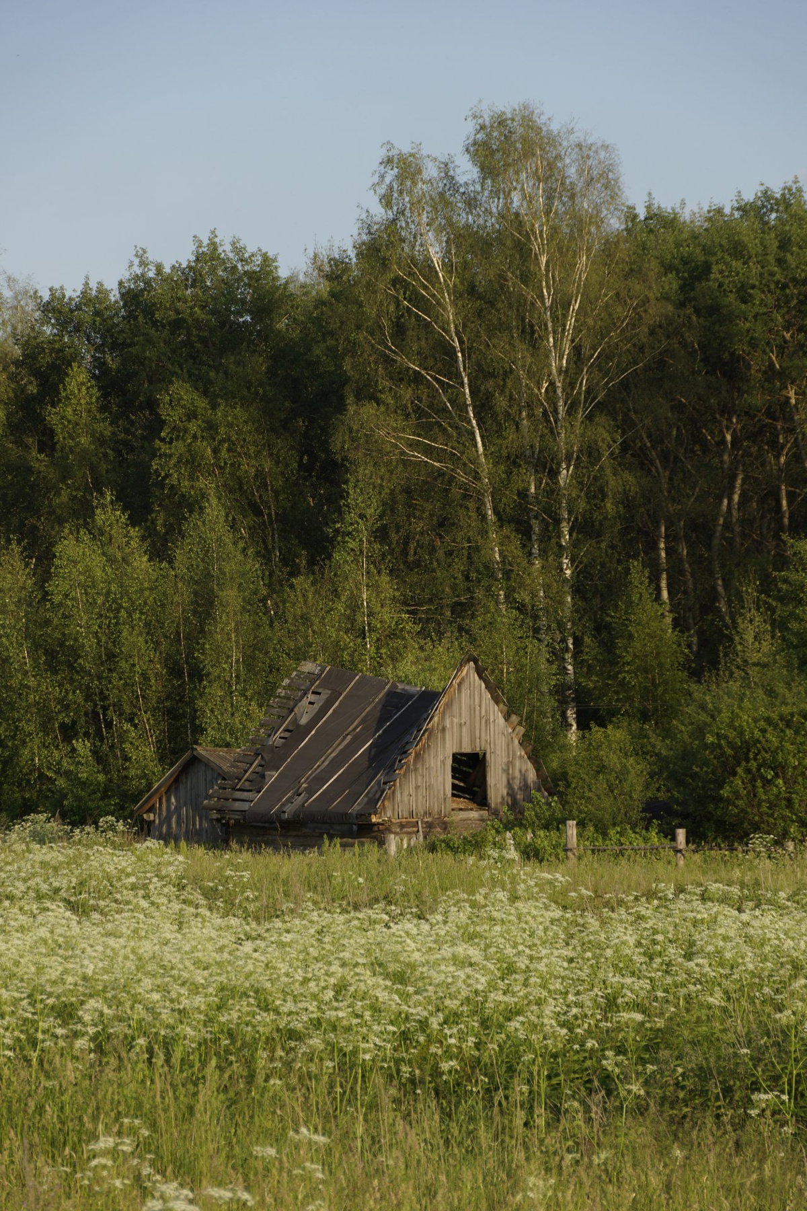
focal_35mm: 180
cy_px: 606
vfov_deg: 11.4
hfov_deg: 7.6
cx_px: 404
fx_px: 6052
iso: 100
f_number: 6.3
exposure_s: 1/250
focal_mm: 120
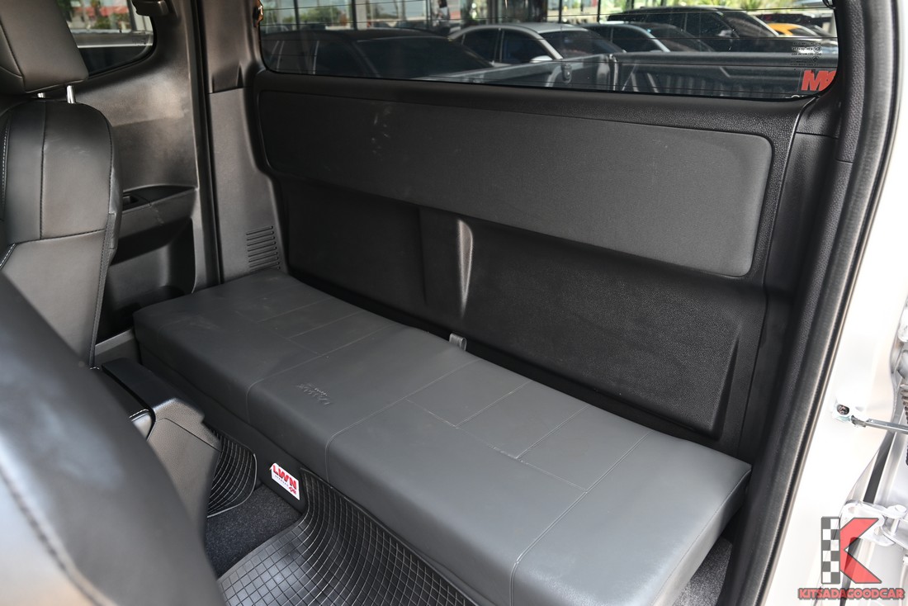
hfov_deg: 73.7
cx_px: 454
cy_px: 303
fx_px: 605
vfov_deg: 53.2
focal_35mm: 24
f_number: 5.6
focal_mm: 24
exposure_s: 1/60
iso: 400
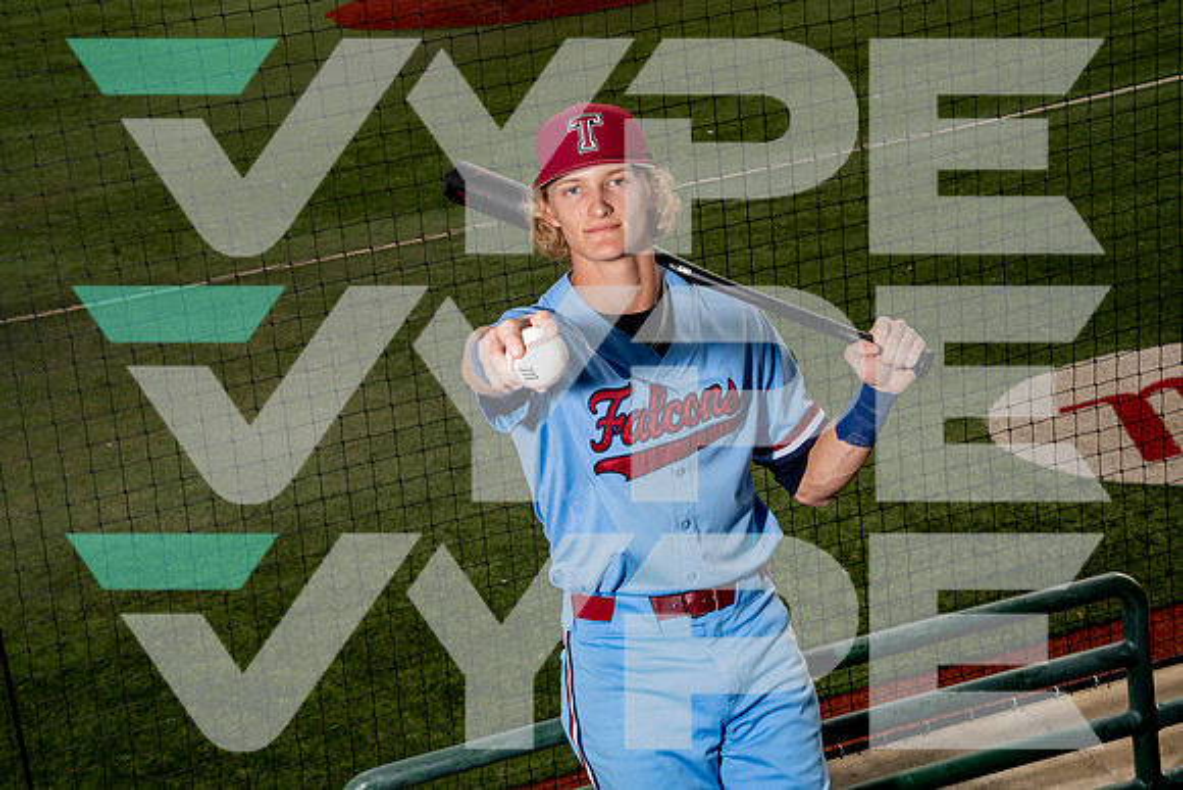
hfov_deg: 28.8
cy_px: 395
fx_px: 2301
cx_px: 592
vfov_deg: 19.5
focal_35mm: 70
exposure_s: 1/250
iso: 400
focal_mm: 70
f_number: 13
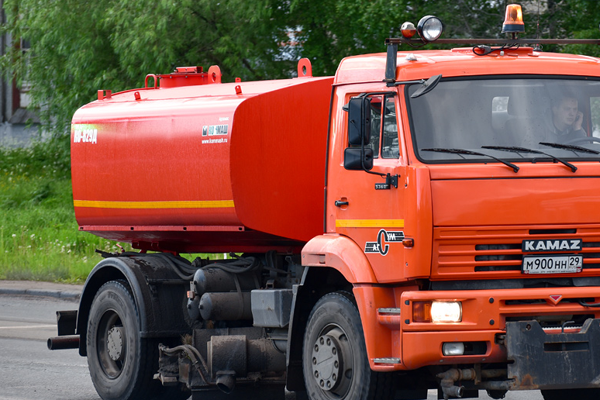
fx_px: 3616
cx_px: 376
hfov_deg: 9.5
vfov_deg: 6.3
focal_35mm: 217
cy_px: 179
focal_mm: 140
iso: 640
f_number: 4.8
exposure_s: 1/250
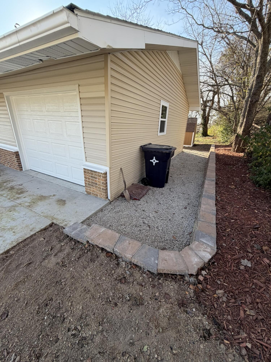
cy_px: 181
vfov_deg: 102.1
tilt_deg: -18.1
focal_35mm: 14
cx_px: 136
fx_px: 146
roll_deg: -4.5
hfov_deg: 85.7
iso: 64
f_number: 2.2
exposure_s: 1/239
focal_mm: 2.22
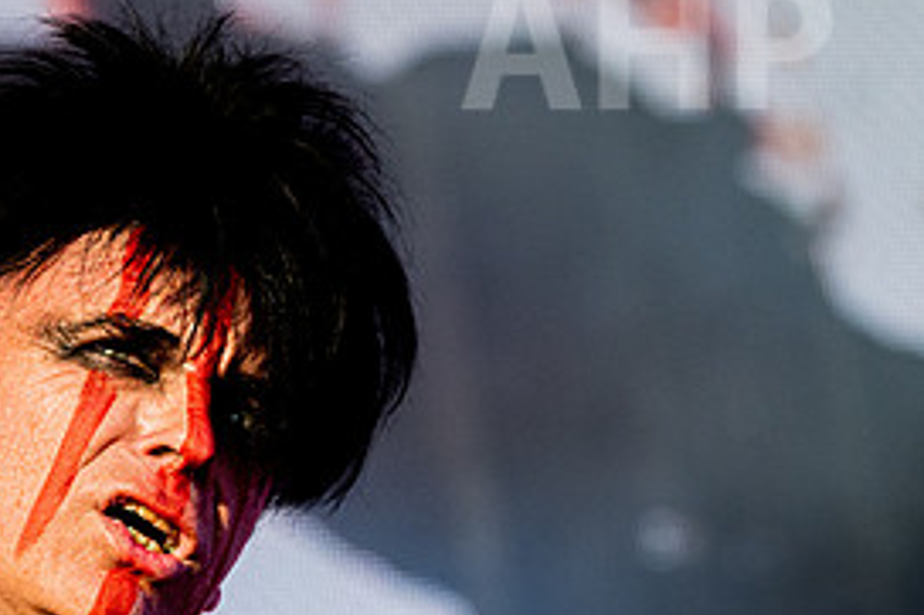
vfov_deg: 3.8
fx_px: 9157
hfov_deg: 5.8
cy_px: 346
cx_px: 151
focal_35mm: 357
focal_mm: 145
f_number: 4.5
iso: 800
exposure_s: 1/4000
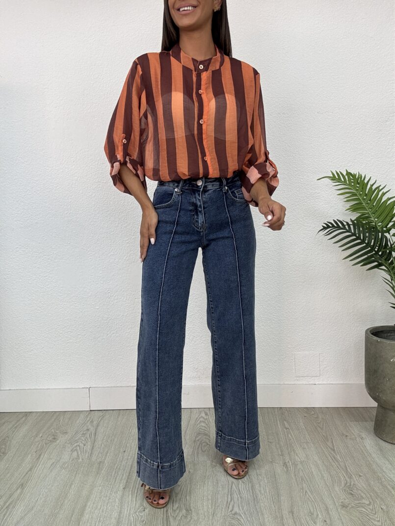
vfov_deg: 60.0
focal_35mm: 30
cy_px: 263
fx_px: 456
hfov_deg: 46.8
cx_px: 198
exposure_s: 1/100
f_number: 1.9
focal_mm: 2.69
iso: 50
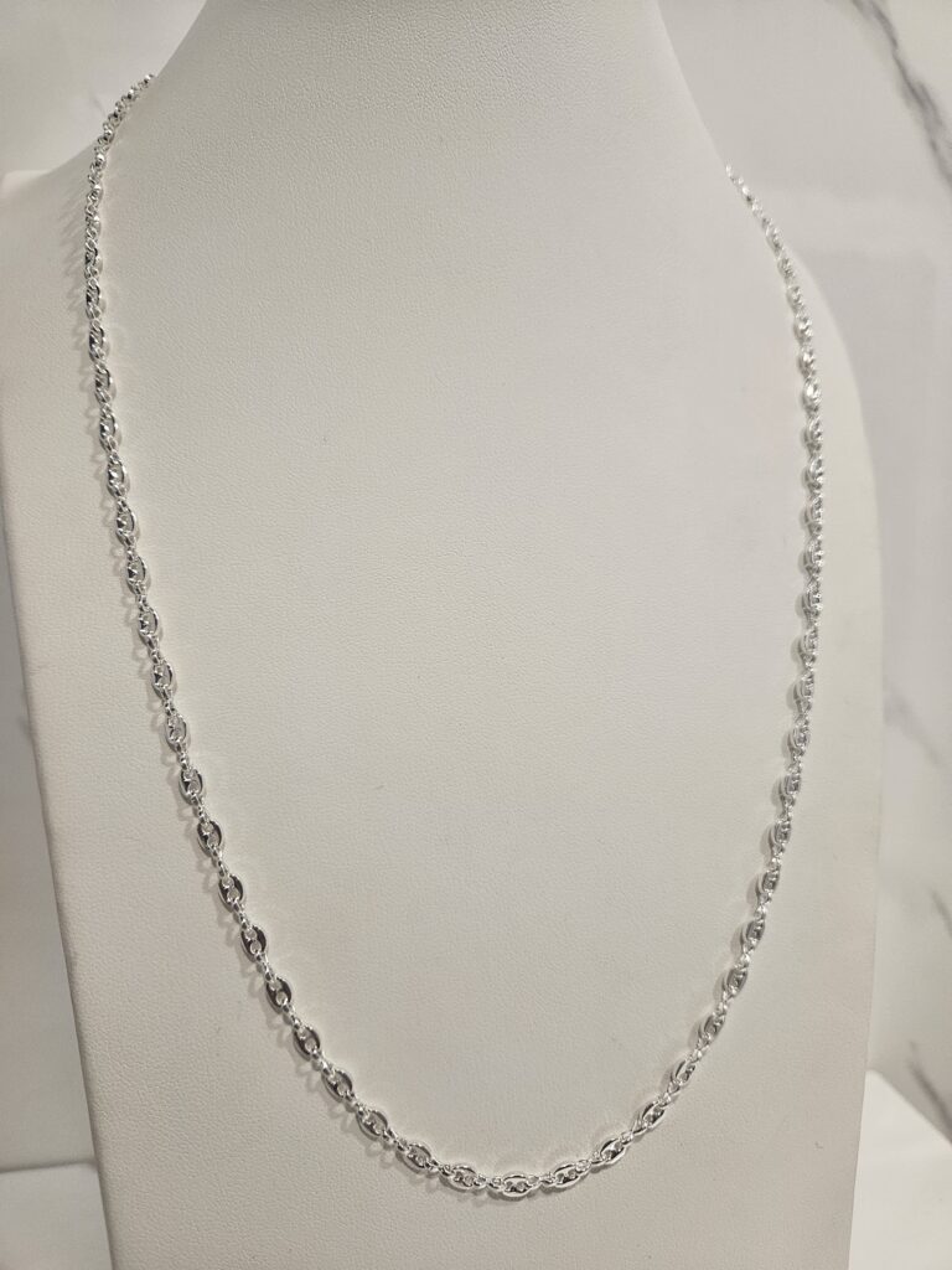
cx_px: 476
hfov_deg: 58.9
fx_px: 843
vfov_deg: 73.9
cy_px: 635
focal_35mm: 23
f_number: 1.8
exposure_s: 1/100
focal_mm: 5.4
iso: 160
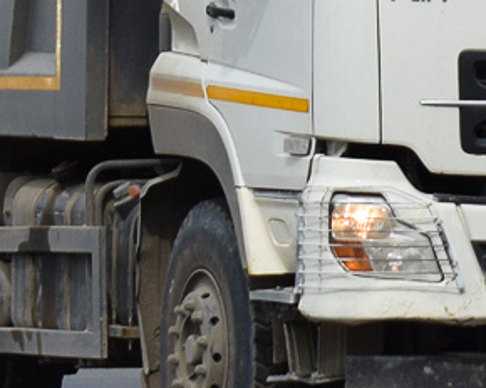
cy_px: -79
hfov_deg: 6.9
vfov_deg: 5.5
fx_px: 4027
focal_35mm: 280
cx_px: 434
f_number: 5.6
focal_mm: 48
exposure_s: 1/1000
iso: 200
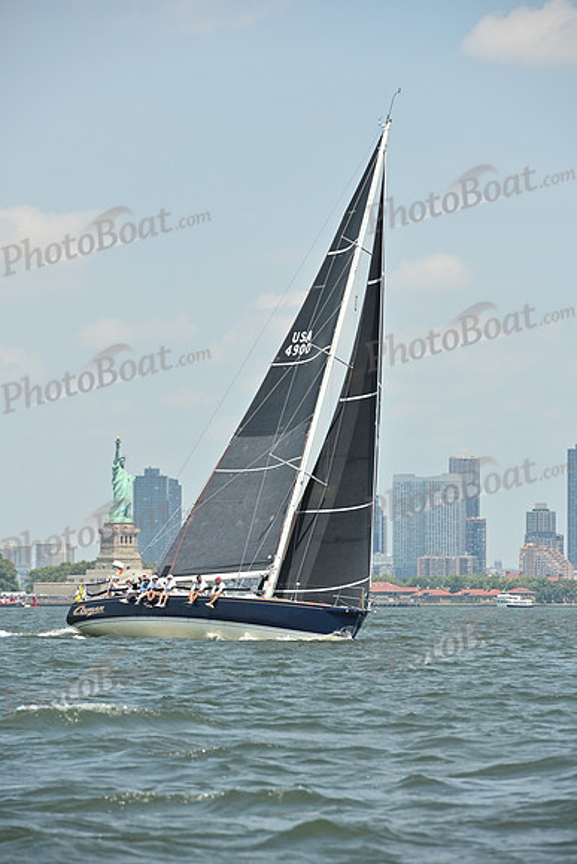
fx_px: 4805
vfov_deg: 10.3
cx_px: 288
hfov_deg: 6.9
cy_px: 432
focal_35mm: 200
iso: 320
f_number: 9
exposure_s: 1/1250
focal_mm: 200
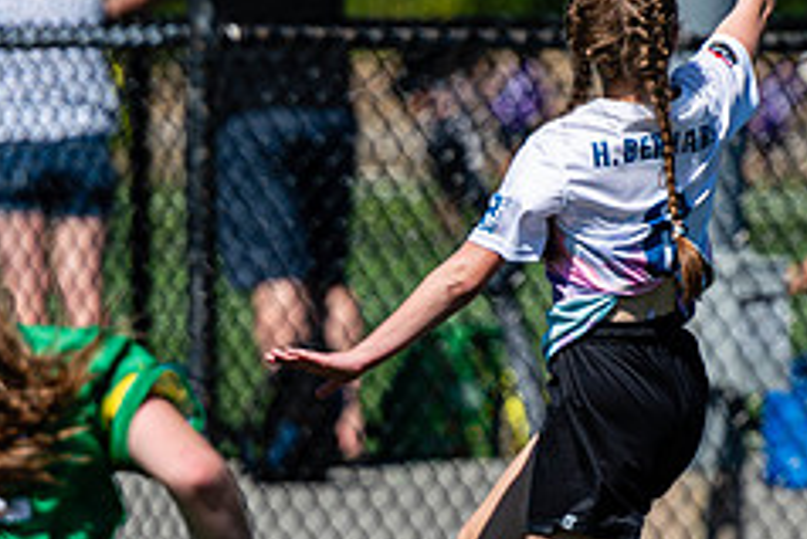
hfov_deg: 2.4
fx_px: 19603
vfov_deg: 1.6
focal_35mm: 874
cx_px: 655
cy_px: 368
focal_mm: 200
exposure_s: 1/2500
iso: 100
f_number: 3.2
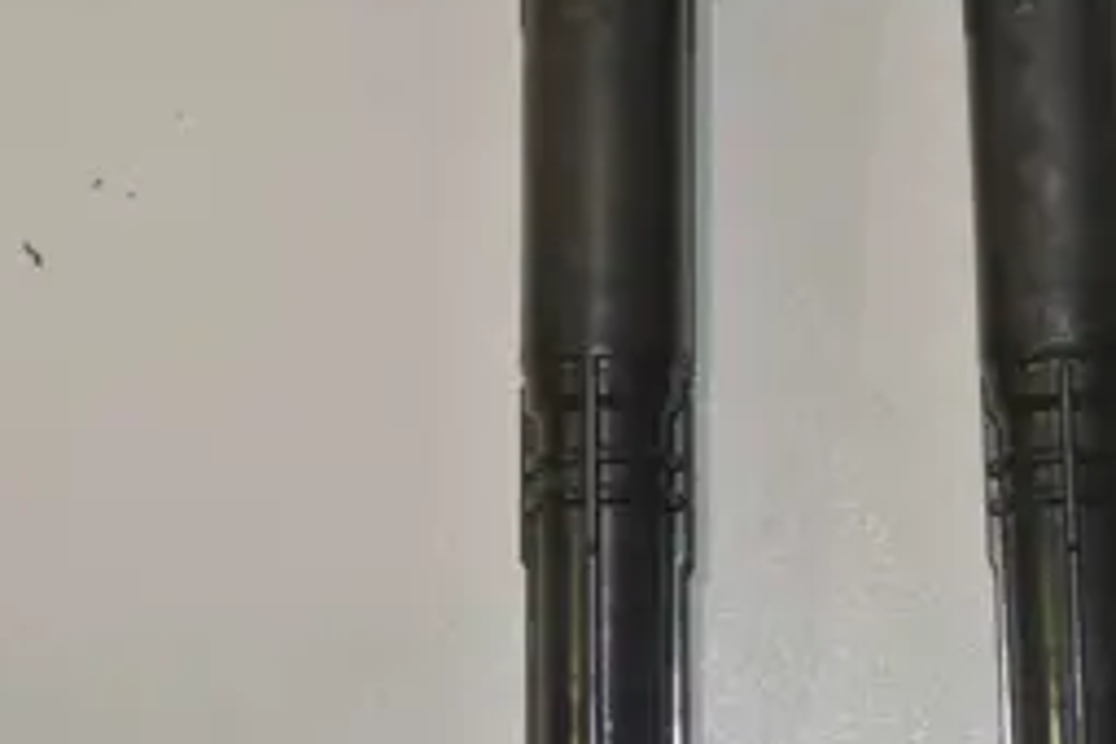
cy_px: 306
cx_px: 897
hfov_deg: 21.6
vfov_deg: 14.7
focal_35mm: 93
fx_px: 2883
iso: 200
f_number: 4.2
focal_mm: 16.3
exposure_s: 1/60
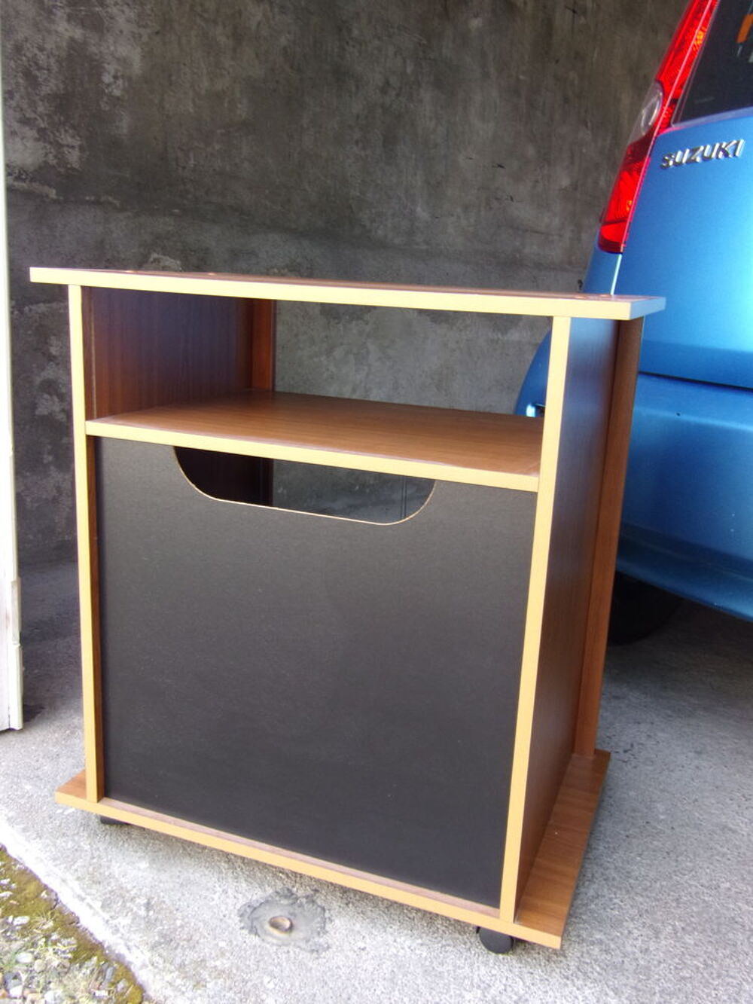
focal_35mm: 30
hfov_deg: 46.8
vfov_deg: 60.0
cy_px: 502
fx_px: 870
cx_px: 376
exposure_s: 1/34
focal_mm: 5.4
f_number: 3.7
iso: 86
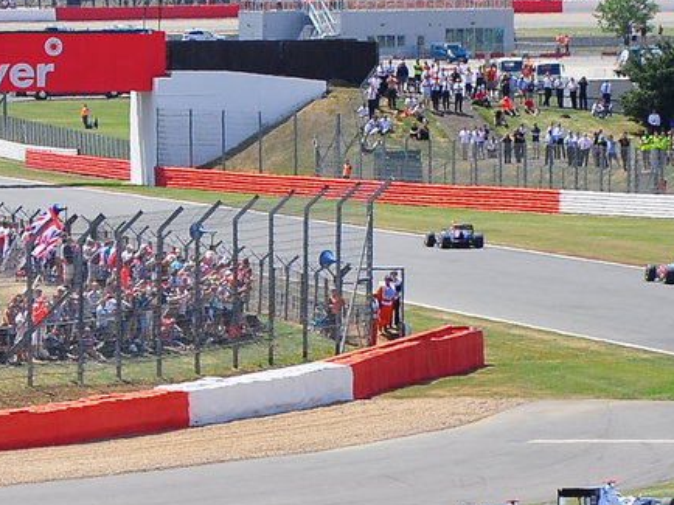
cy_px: 667
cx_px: 191
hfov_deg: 3.6
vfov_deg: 2.7
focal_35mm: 558
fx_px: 10854
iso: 200
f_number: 7.1
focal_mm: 105
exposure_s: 1/800
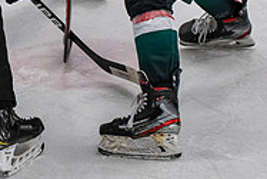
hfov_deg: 6.3
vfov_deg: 4.2
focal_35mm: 326
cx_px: 4
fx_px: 2420
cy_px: -74
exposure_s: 1/800
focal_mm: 70
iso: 1800
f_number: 3.5
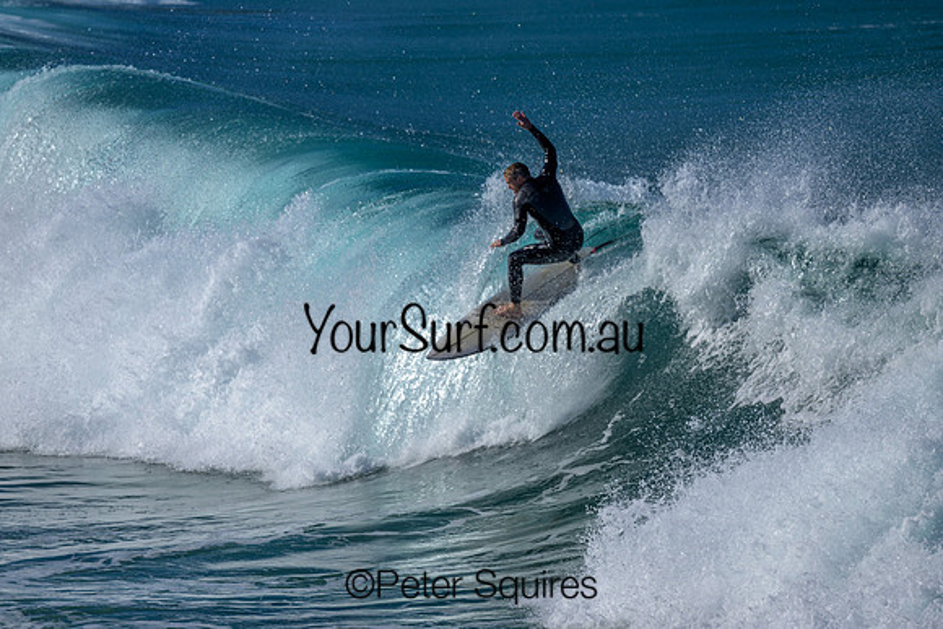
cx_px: 472
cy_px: 314
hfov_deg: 2.6
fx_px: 20959
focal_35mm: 800
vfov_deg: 1.7
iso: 140
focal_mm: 800
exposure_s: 1/2000
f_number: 6.3
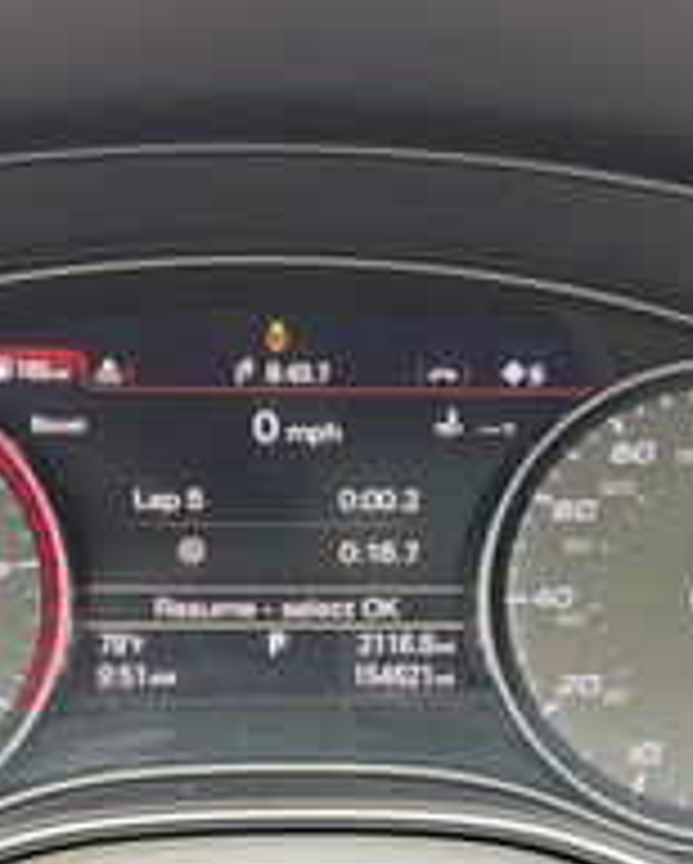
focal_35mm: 59
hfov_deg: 25.8
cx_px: 320
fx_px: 1510
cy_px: 594
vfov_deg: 31.6
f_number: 1.8
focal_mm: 3
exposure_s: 1/60
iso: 80
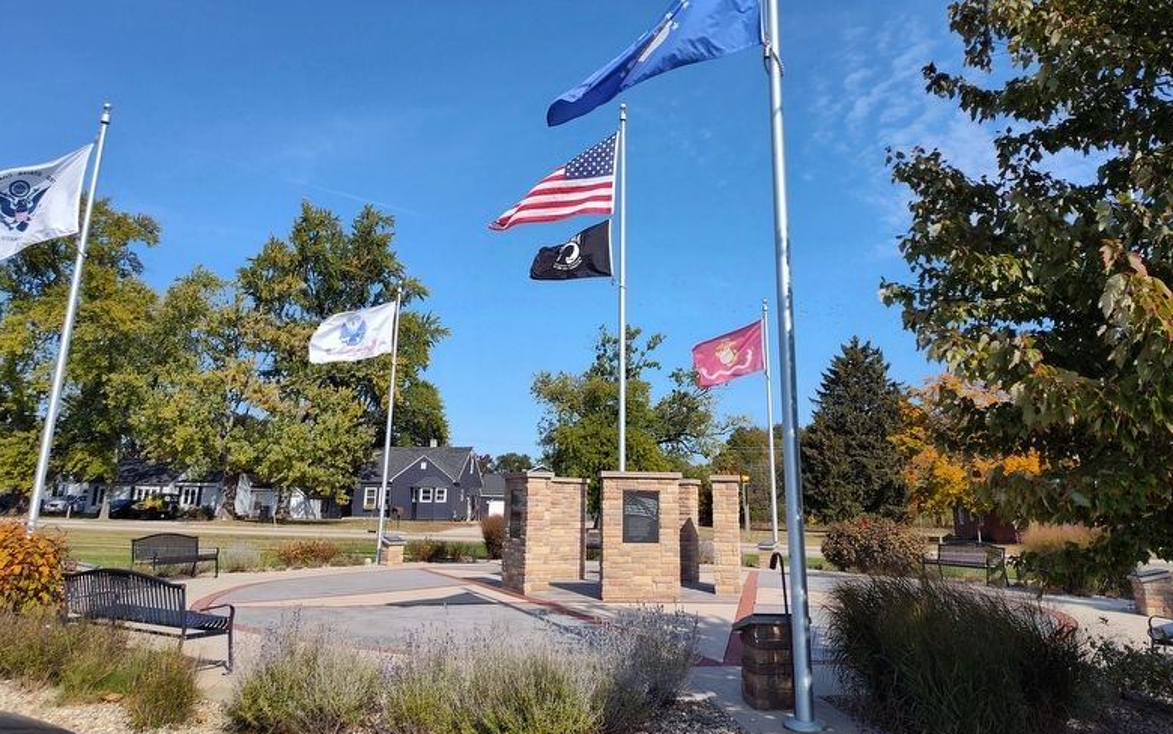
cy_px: 292
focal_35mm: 25
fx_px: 799
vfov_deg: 49.0
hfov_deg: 72.5
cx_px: 591
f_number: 1.8
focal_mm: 5.56
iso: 100
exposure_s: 1/1774
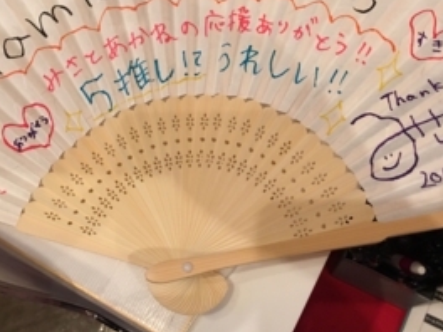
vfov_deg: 32.8
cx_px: 215
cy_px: 137
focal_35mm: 44
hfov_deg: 42.9
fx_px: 563
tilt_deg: -69.9
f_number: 2.2
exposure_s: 1/33
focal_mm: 4.15
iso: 160
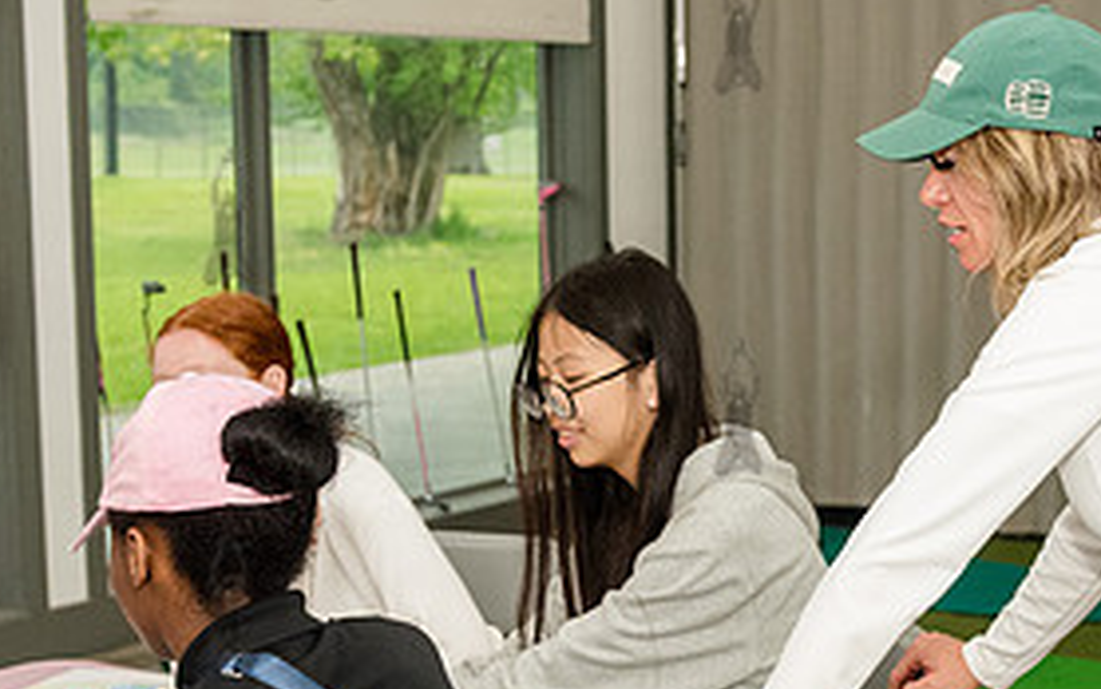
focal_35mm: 79
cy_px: 378
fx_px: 2371
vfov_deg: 16.5
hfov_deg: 25.8
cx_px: 833
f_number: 3.5
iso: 4000
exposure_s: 1/250
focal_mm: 34
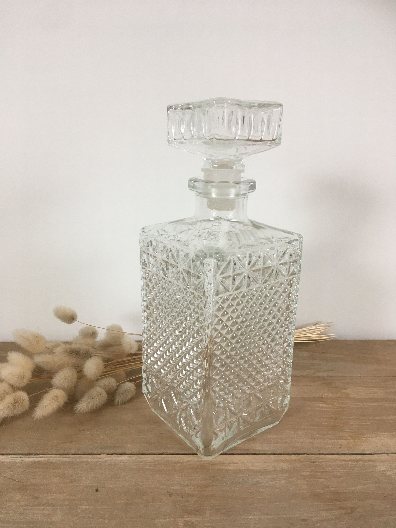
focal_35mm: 29
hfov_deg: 48.2
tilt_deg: -16.1
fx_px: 442
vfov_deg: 61.7
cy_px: 264
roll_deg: -0.5
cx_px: 198
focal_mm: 4.15
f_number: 2.2
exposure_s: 1/33
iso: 50
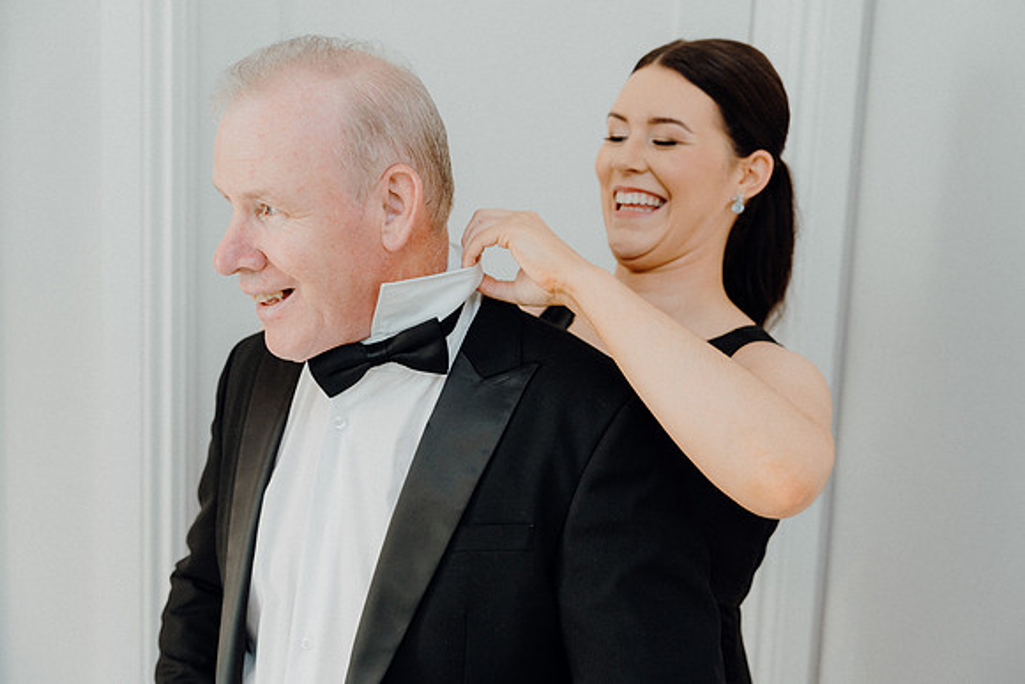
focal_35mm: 47
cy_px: 342
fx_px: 1339
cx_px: 512
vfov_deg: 28.7
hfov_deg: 41.9
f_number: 3.5
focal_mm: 47
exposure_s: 1/160
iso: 1250
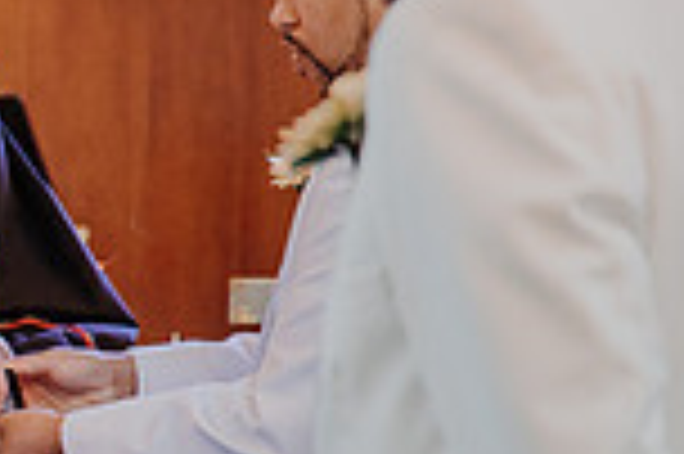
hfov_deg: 4.0
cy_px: 290
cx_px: -620
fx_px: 9585
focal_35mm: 505
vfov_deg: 2.7
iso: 1000
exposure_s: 1/125
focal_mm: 120
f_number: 4
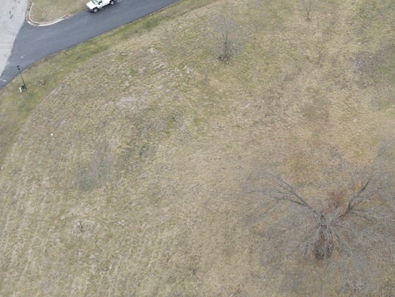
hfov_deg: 41.2
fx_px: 514
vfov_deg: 30.8
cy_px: 30
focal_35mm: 45
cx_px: 281
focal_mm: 4.5
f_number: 2.8
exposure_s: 1/160
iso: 100
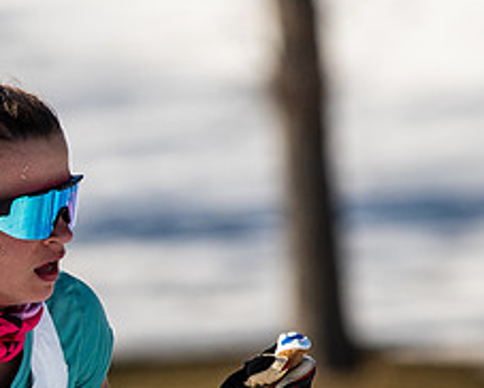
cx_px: -151
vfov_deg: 1.2
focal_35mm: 1329
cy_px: 355
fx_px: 19054
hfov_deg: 1.5
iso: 400
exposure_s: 1/2000
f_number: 6.3
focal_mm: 300
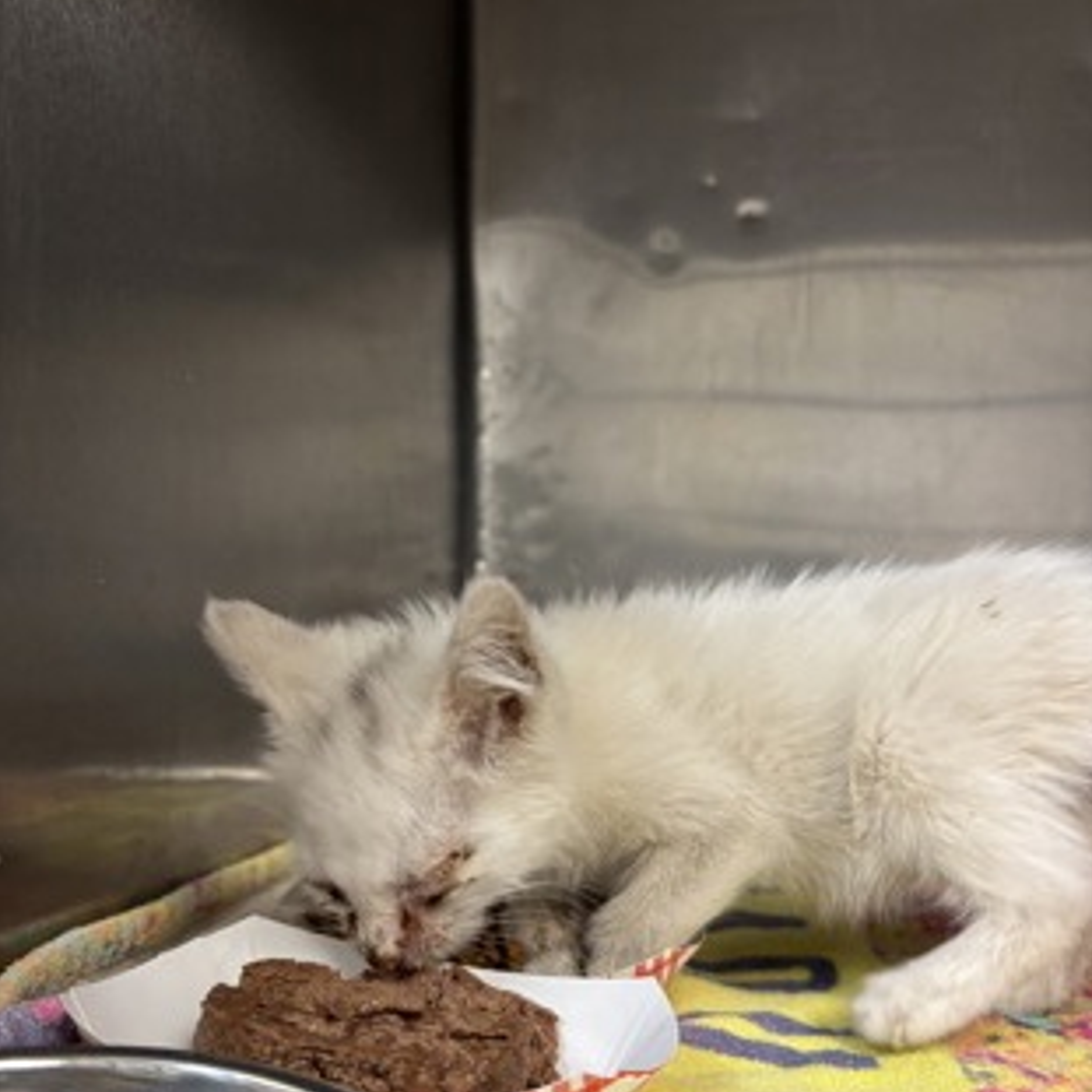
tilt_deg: -4.0
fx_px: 1106
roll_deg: -1.5
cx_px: 546
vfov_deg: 51.8
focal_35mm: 31
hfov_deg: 52.5
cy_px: 706
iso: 250
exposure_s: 1/60
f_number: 1.6
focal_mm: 5.96
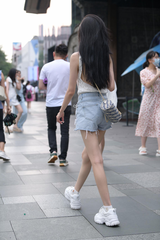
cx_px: 80
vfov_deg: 28.8
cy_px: 120
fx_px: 467
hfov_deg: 19.5
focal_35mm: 70
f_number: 3.5
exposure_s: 1/640
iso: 320
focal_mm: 70
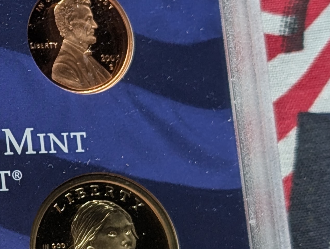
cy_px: 179
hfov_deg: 12.1
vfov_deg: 9.5
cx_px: -117
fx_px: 1499
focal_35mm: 157
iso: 19
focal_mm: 6.9
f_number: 1.68
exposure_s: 1/26
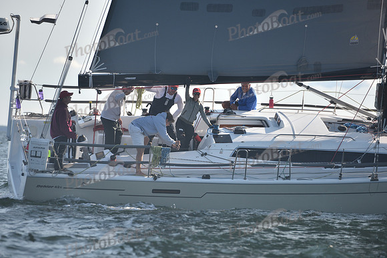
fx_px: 2150
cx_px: 194
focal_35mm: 200
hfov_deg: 10.3
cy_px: 129
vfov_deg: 6.9
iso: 250
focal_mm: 200
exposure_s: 1/1000
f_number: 3.5
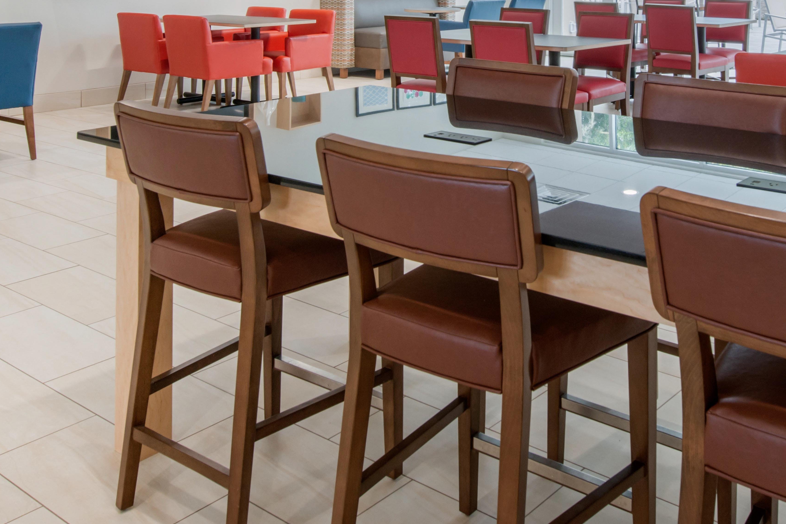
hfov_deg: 47.1
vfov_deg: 30.4
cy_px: 0
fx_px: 895
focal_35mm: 41
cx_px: 474
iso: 400
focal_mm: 19
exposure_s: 1/6
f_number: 11
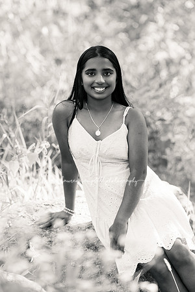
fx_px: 1137
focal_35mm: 140
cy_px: 146
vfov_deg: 14.7
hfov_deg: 9.8
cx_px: 98
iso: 400
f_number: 3.5
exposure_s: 1/400
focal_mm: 140
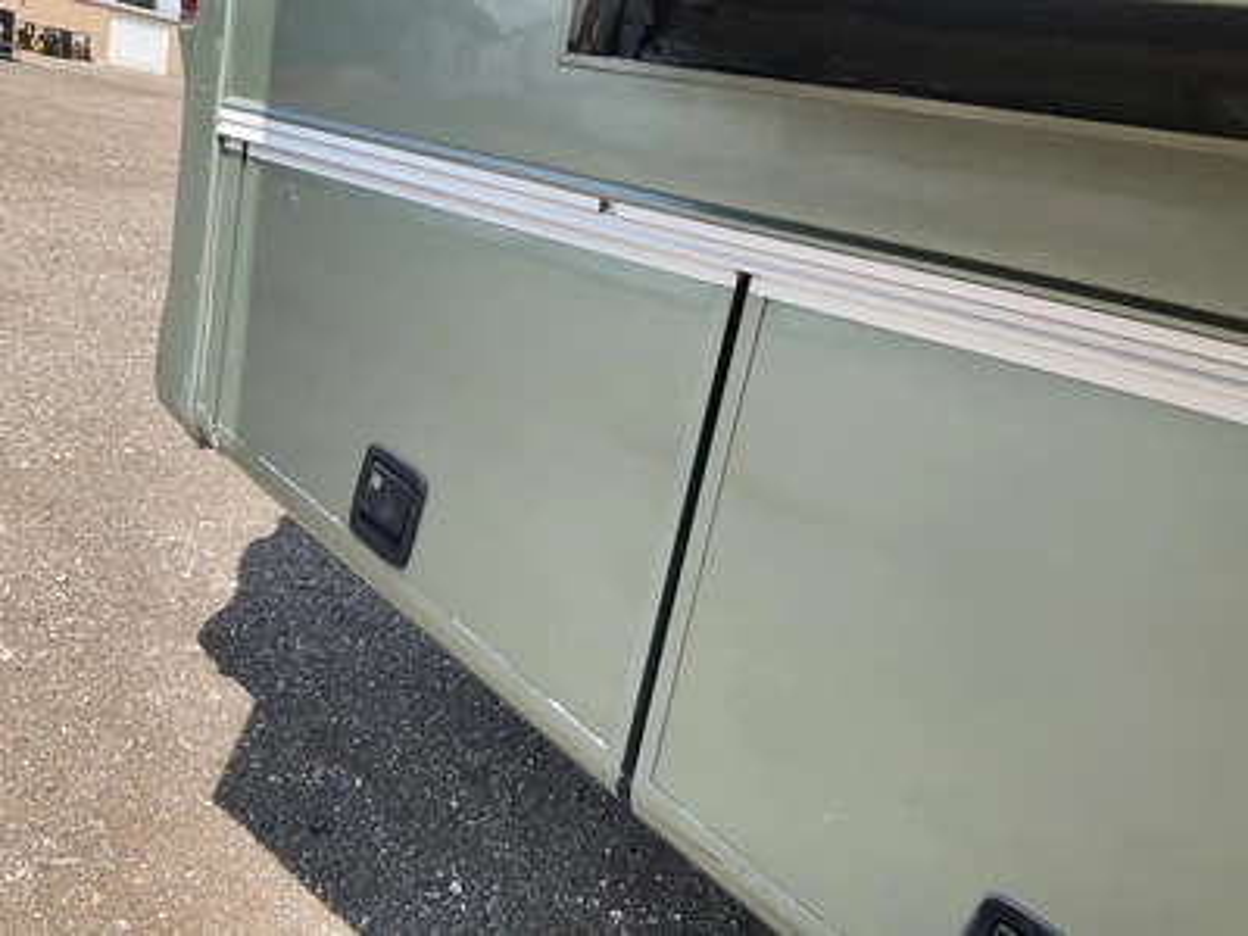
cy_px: 468
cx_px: 624
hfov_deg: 61.7
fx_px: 1046
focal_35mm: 29
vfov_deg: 48.2
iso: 25
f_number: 1.8
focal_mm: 3
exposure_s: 1/749
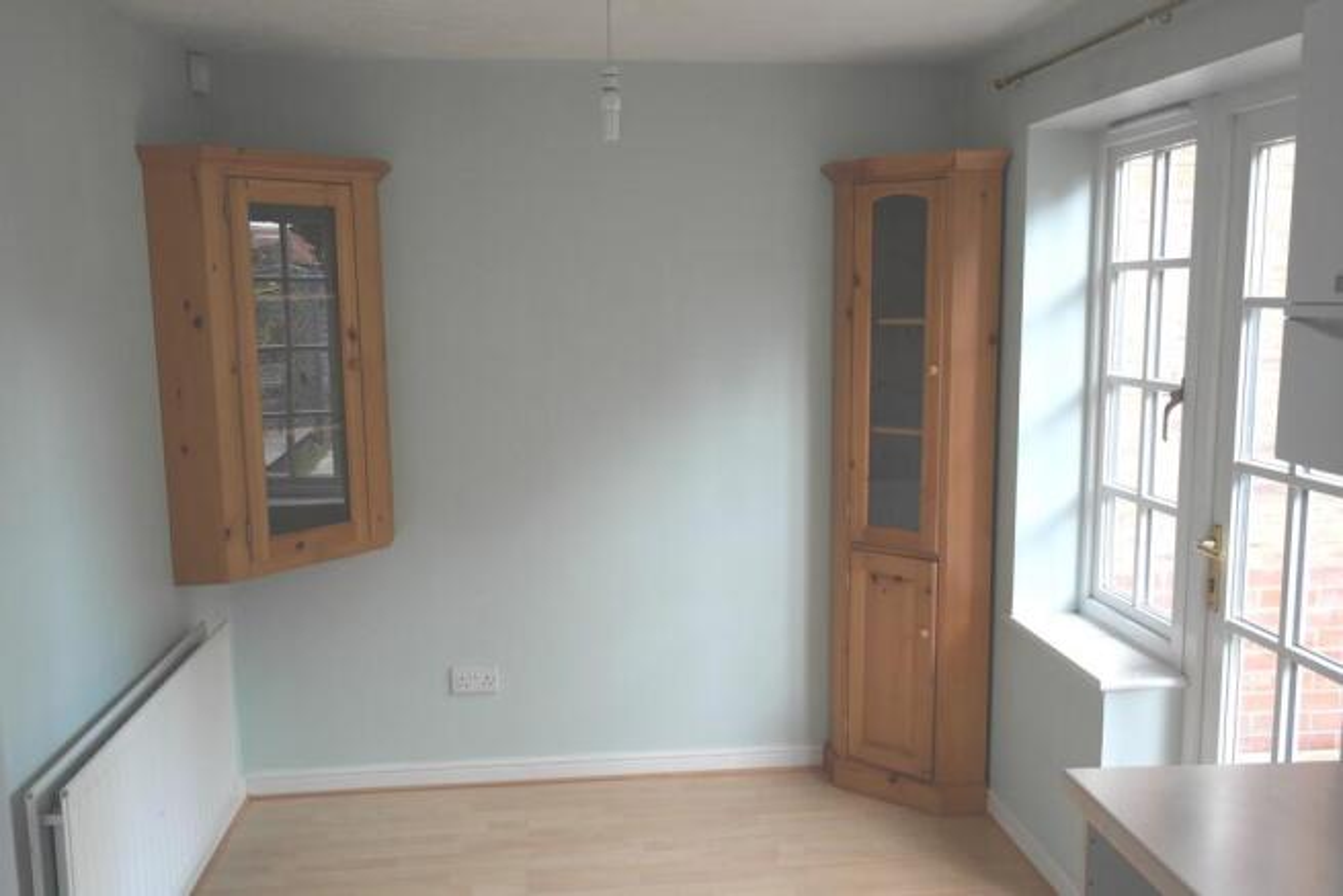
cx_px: 672
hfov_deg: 61.9
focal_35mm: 30
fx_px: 1119
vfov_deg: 43.6
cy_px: 448
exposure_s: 1/80
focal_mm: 20
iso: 400
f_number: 3.5
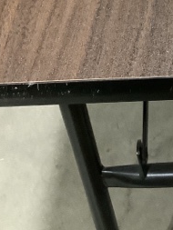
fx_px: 626
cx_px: 198
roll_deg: +4.1
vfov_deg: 18.7
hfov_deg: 15.3
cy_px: -104
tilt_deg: -33.5
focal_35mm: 94
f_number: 2.4
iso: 320
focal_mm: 3.3
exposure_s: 1/30
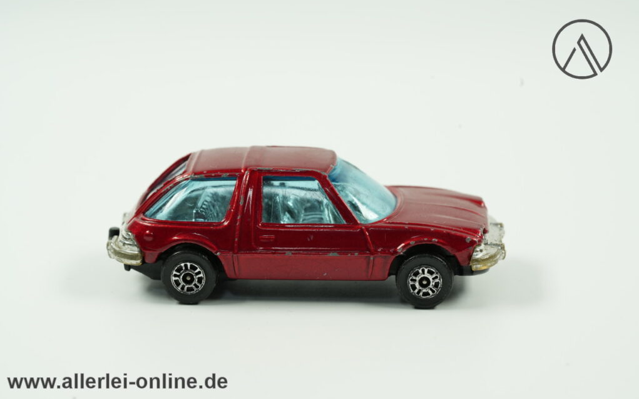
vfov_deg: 14.2
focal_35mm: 92
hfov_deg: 22.6
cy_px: 205
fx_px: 1602
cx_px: 320
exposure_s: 1/15
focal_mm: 90
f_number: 10
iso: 500
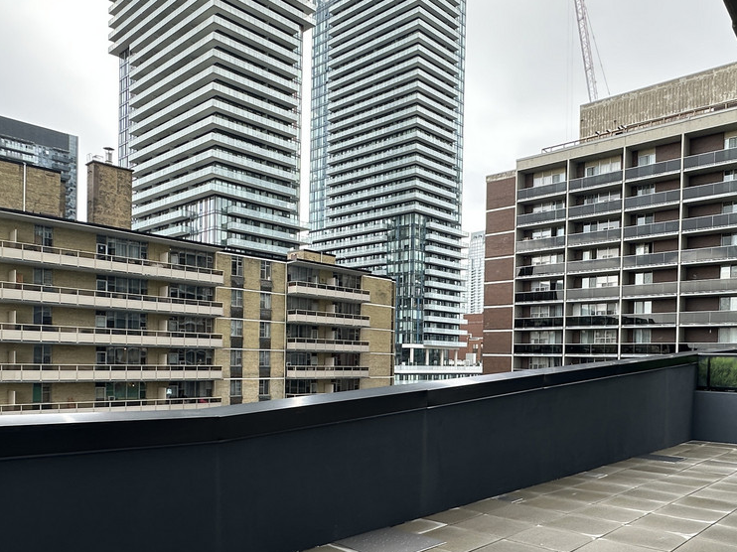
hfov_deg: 61.6
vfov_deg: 47.3
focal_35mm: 29
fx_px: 617
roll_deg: -1.8
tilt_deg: -1.7
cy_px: 375
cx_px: 402
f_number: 2.2
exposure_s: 1/186
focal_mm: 2.22
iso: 40
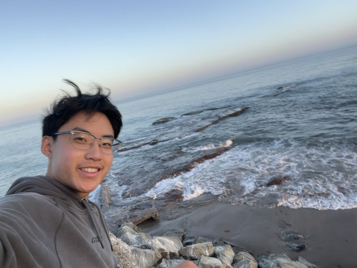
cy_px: 134
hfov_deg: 73.9
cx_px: 178
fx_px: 237
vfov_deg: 58.9
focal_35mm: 23
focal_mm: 2.71
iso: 25
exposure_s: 1/121
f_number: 2.2
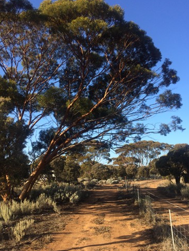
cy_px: 120
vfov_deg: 58.3
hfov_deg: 45.5
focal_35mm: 31
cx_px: 96
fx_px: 225
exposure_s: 1/873
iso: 32
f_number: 2.2
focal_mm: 4.15
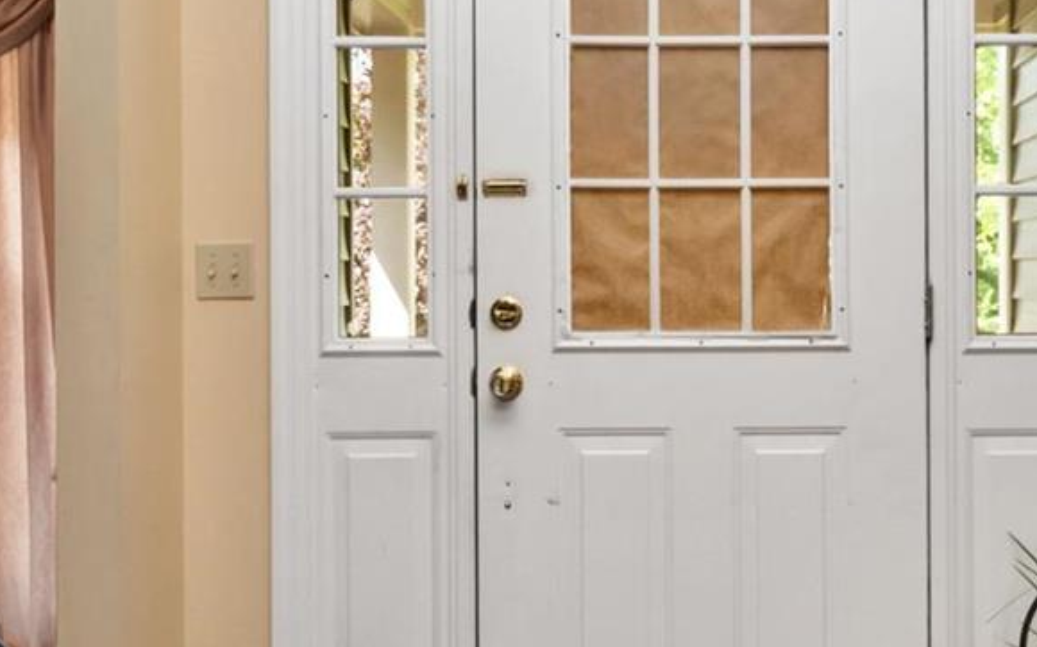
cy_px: 272
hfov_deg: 43.9
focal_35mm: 45
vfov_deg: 28.5
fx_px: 1271
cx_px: 676
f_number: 10
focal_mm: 8
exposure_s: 1/1.67
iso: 400
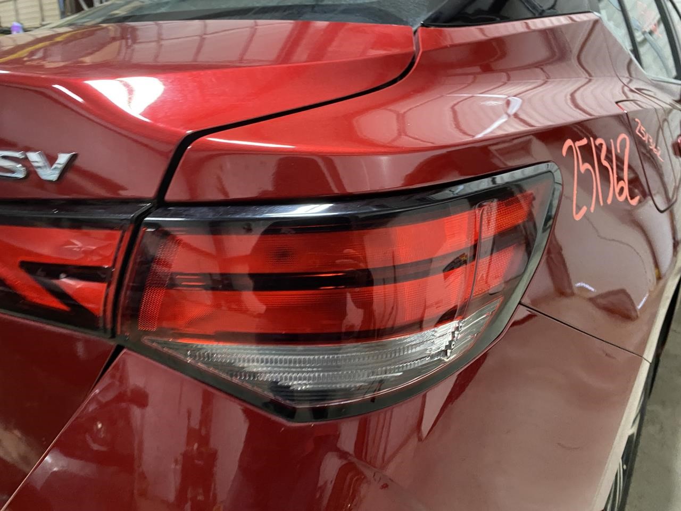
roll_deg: -1.5
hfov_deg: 67.3
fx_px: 511
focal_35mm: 26
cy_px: 256
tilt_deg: -18.3
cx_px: 340
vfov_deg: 53.1
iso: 500
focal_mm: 4.25
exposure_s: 1/30
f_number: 1.8
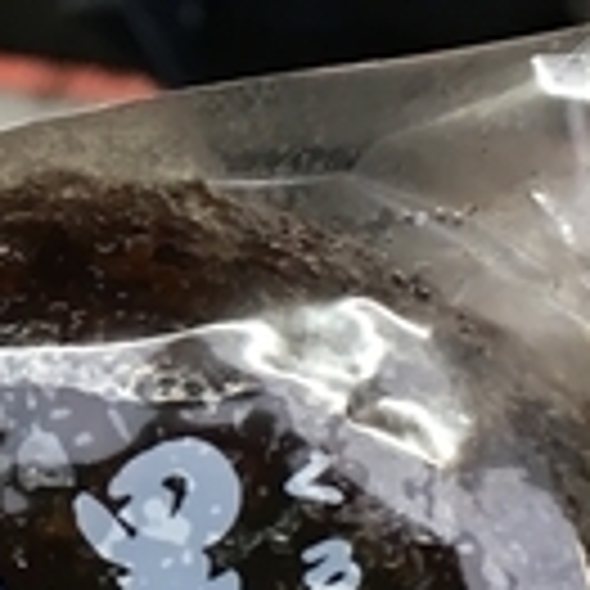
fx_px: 3027
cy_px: 117
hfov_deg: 10.8
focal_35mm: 157
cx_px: -212
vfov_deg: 11.1
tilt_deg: -14.5
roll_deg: -1.5
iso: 50
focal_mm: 4.15
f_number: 2.2
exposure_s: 1/30
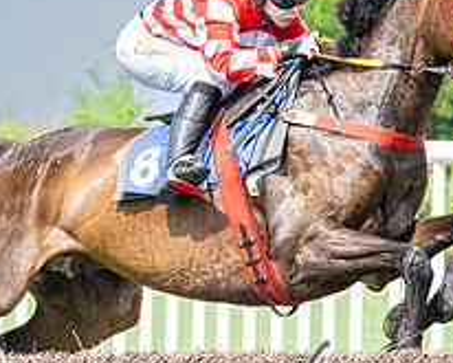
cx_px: 308
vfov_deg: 3.4
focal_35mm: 454
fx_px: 6090
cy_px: 349
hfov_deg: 4.3
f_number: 5
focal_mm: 110
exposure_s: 1/1250
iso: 400
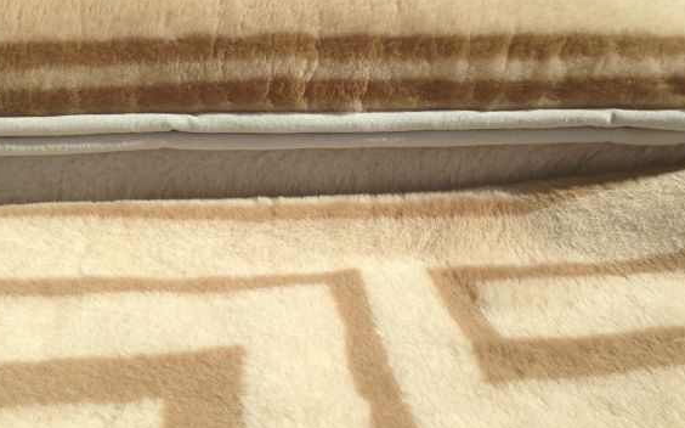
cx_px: 279
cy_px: 182
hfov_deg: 45.1
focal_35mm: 44
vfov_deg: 29.1
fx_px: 821
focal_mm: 4.13
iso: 50
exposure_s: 1/1595
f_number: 2.4
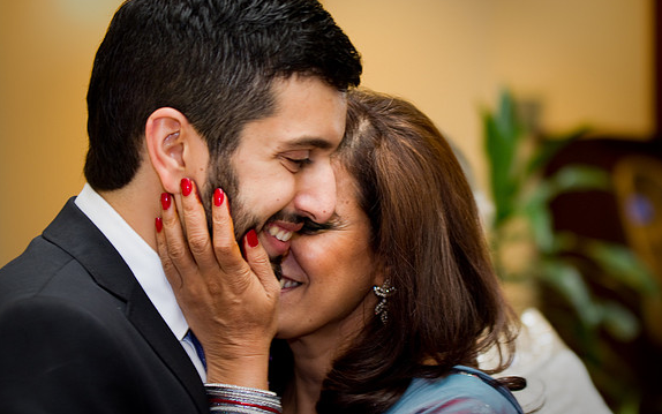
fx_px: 1949
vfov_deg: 12.1
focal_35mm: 108
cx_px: 331
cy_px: 210
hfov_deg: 19.3
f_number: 2.8
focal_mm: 70
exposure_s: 1/50
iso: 500
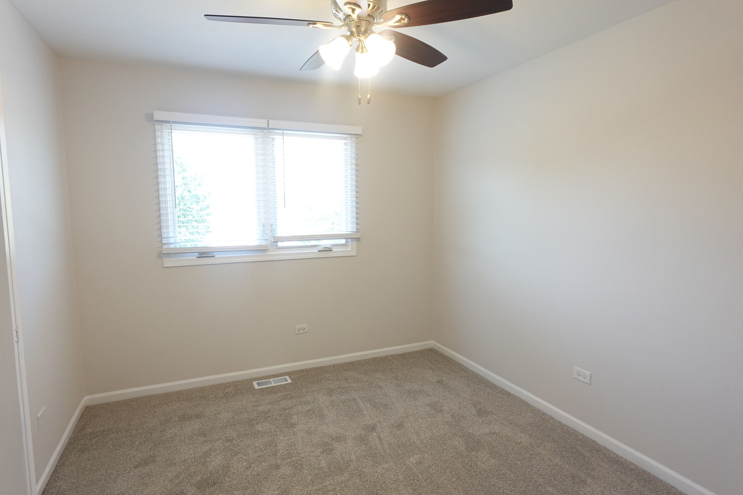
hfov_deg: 84.0
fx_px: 413
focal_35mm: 20
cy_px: 248
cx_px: 372
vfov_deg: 61.9
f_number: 2
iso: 250
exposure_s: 1/80
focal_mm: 7.6
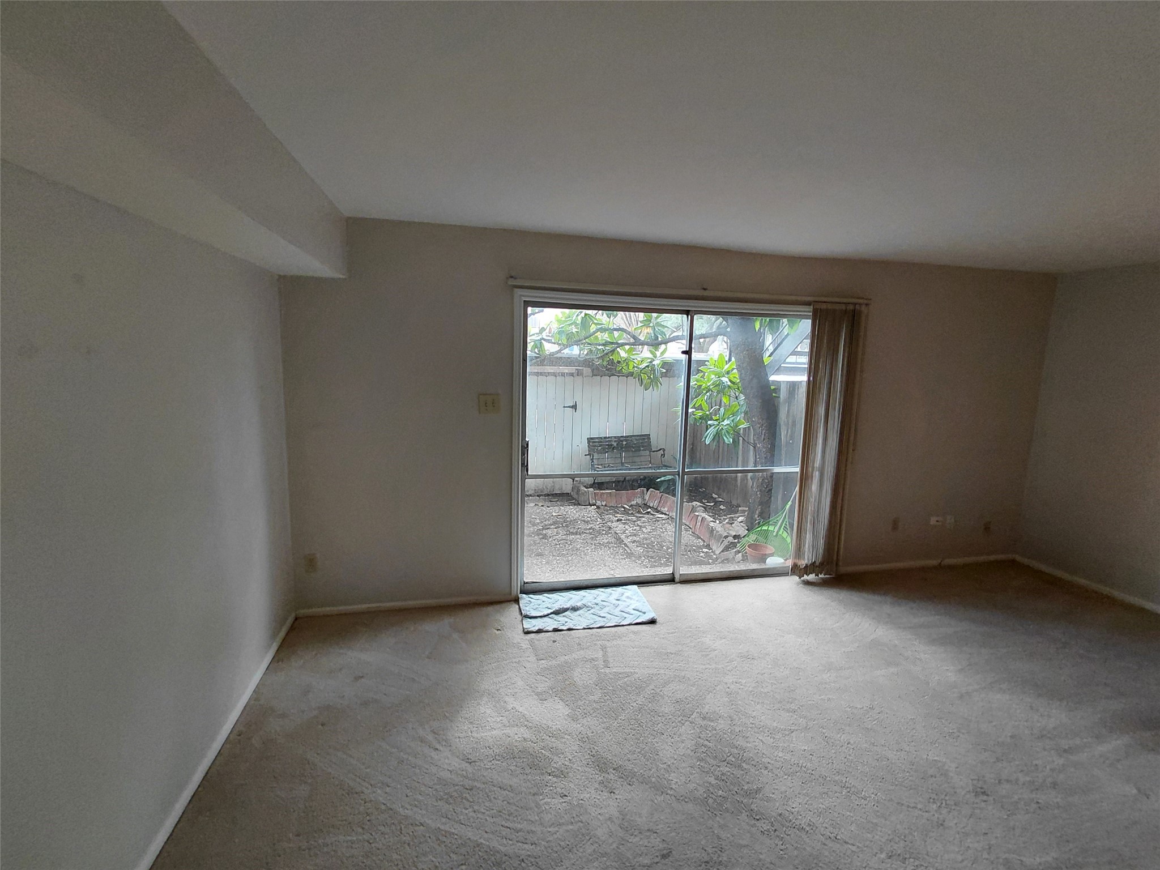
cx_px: 580
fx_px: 536
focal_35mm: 16
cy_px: 435
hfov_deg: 94.5
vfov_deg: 78.1
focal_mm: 1.64
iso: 80
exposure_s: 1/60
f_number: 2.2
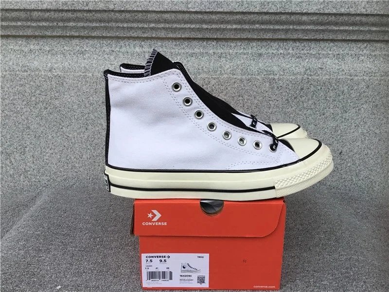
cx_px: 194
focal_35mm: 31
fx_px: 348
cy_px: 146
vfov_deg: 45.4
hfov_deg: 58.4
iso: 25
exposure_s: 1/1018
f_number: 2.4
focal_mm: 3.3
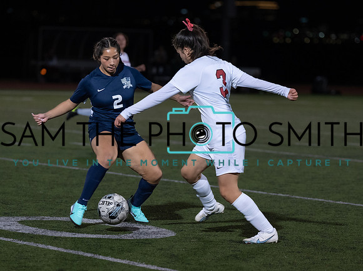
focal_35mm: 196
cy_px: 185
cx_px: 167
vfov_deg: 7.5
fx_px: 2053
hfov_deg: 10.1
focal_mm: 131
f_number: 2.8
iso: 3200
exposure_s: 1/1000
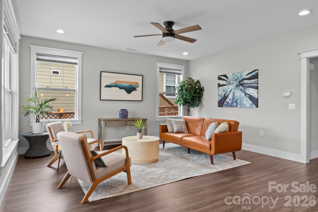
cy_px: 106
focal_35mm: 21
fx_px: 186
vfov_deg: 59.5
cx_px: 159
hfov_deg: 81.2
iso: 100
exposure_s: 1/1.67
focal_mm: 14
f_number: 10
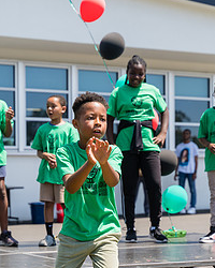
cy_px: 212
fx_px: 875
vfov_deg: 17.3
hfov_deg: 14.0
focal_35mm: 110
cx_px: 109
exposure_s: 1/640
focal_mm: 65
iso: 100
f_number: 4
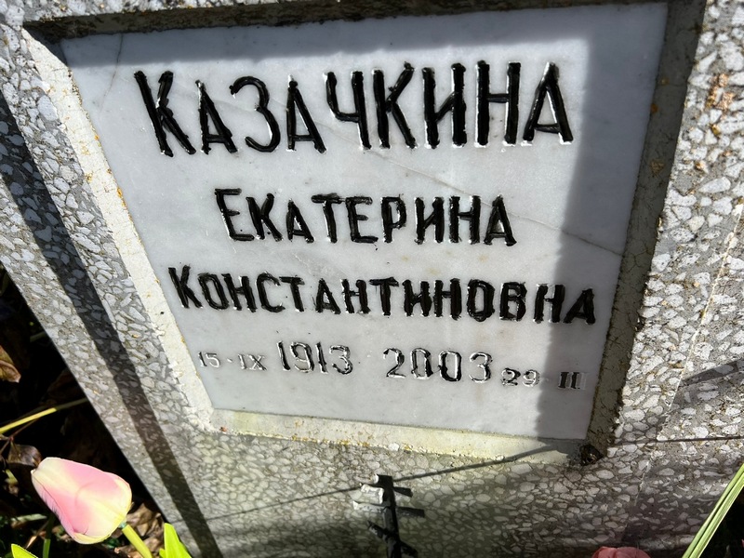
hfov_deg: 67.3
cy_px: 279
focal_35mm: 26
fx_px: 559
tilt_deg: -37.3
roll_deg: +5.6
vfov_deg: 53.1
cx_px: 372
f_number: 1.5
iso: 50
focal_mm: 5.7
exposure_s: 1/3257
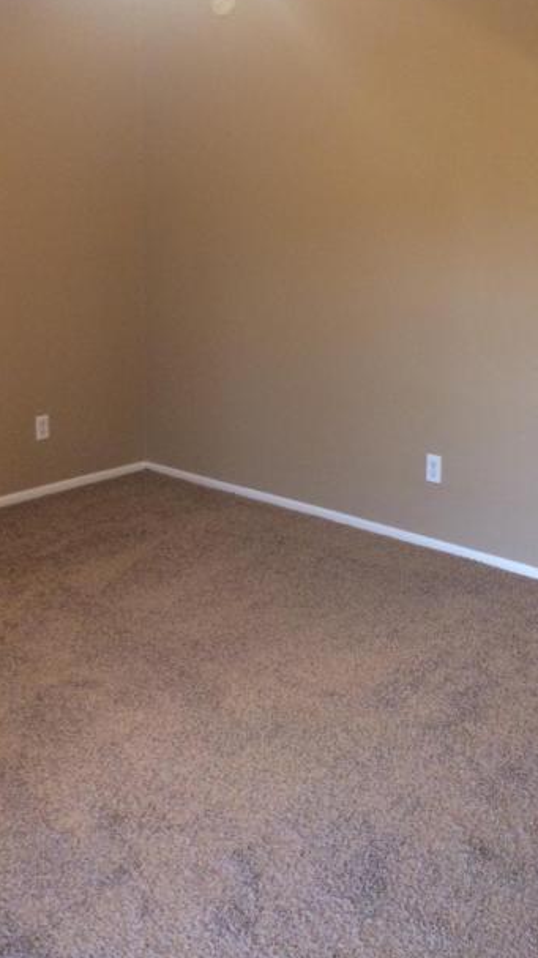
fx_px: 1015
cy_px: 355
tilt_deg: -12.1
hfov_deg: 29.6
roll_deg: +0.4
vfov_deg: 50.0
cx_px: 323
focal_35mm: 40
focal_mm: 4.15
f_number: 2.2
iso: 250
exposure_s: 1/30
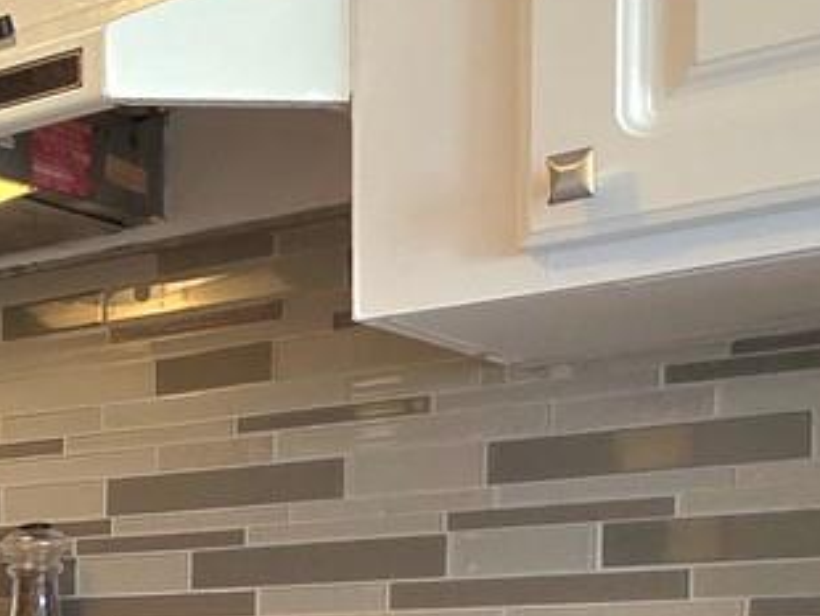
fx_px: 1588
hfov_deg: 18.9
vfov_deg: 20.2
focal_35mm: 67
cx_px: -790
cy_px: 784
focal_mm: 2.2
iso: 250
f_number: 1.9
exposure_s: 1/120
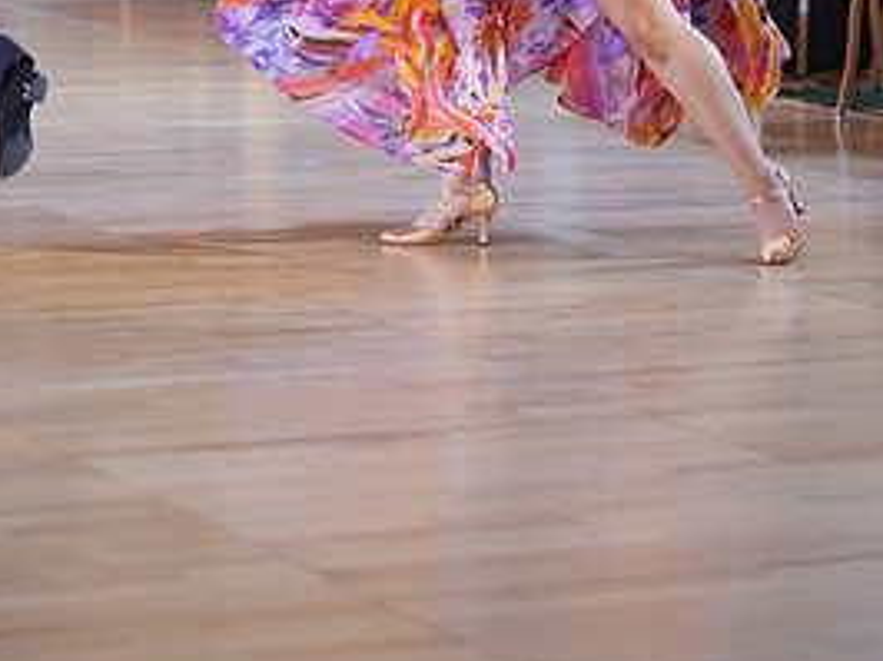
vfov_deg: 9.9
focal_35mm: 147
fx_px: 3746
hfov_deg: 13.4
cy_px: -189
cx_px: 310
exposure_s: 1/500
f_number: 2
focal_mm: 70
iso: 1000
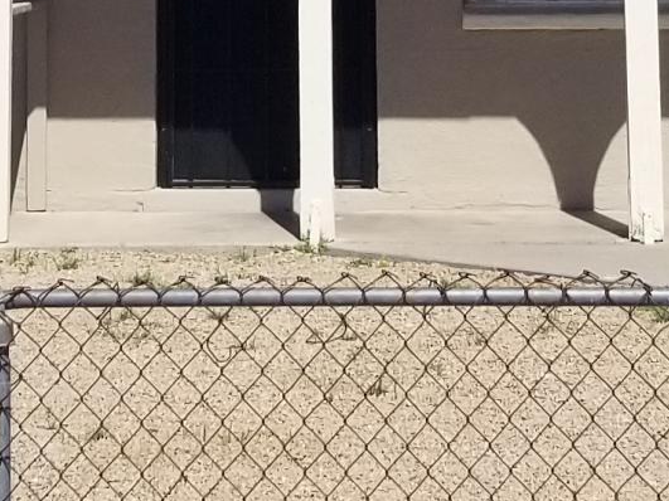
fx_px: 2840
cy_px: -497
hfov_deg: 13.4
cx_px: 430
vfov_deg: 9.4
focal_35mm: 147
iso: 50
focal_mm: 4.25
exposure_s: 1/4672
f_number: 1.7
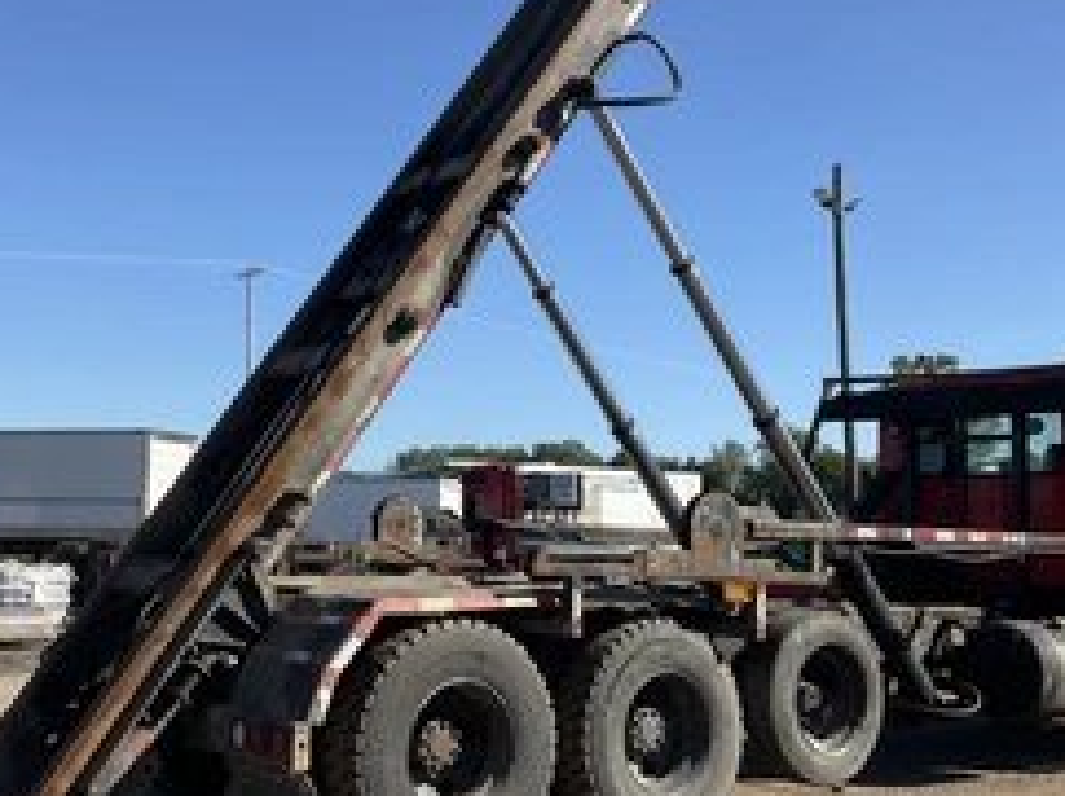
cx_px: 418
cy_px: 356
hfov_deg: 39.5
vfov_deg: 30.2
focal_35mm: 48
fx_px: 1475
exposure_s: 1/1626
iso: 25
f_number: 1.8
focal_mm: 3
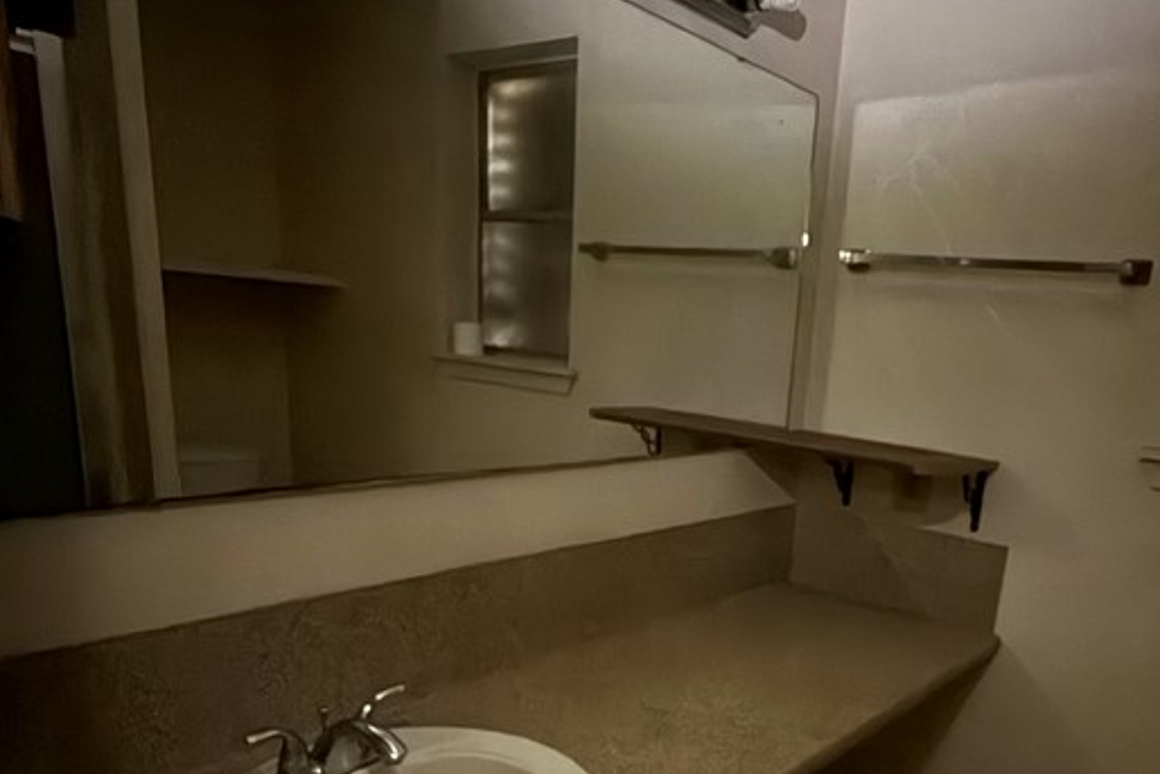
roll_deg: -5.3
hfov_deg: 62.5
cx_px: 745
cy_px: 589
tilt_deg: -15.1
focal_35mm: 29
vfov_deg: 43.4
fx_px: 935
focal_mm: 2.22
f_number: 2.2
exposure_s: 1/4
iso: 2500
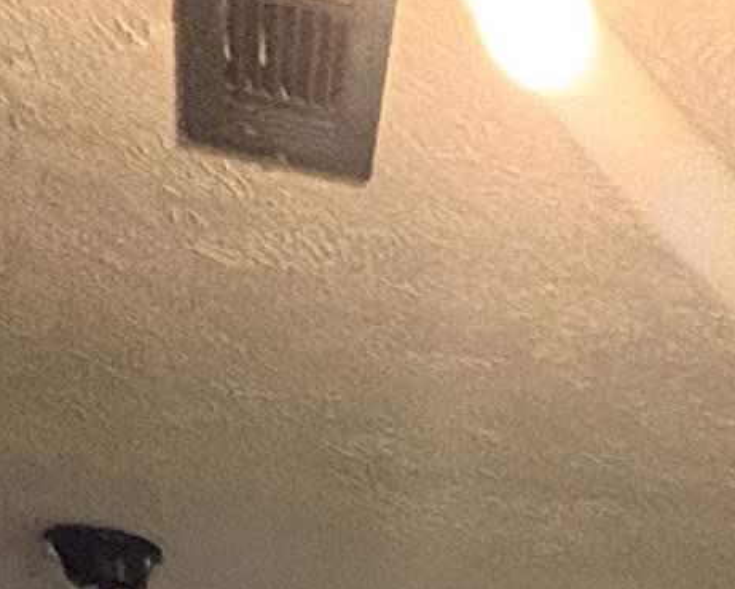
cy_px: 1756
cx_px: 1043
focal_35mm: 91
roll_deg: -1.0
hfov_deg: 18.9
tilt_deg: -14.5
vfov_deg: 11.1
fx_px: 1980
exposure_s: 1/60
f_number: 2.2
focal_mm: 2.22
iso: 500
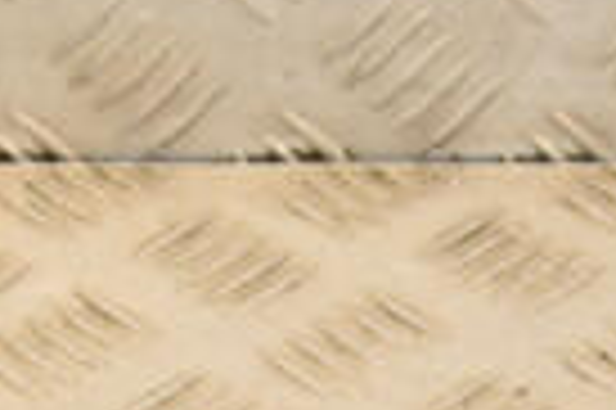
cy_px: 725
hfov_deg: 7.0
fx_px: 5045
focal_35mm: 295
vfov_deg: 4.6
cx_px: 337
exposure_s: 1/200
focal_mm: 45
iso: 800
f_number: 7.1
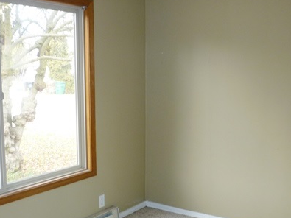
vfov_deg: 30.8
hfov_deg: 40.4
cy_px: 130
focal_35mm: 47
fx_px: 395
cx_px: 140
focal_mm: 5.2
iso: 125
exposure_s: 1/30
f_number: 3.3
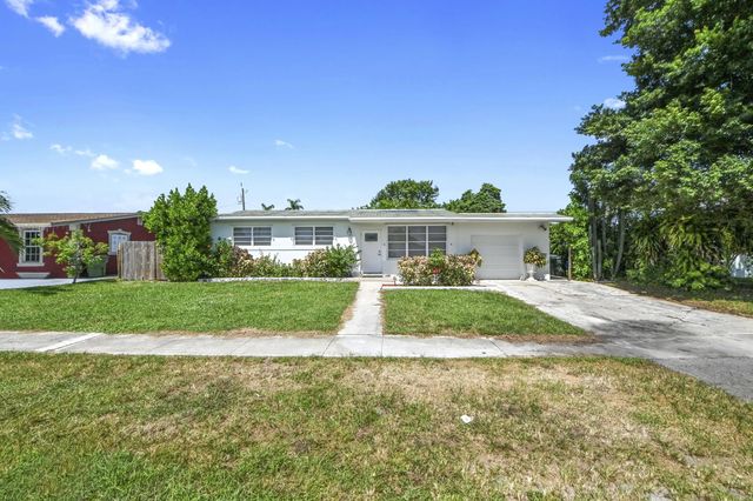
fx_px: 293
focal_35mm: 14
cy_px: 250
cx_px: 376
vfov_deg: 81.1
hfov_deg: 104.3
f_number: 9
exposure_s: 1/5000
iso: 400
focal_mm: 14
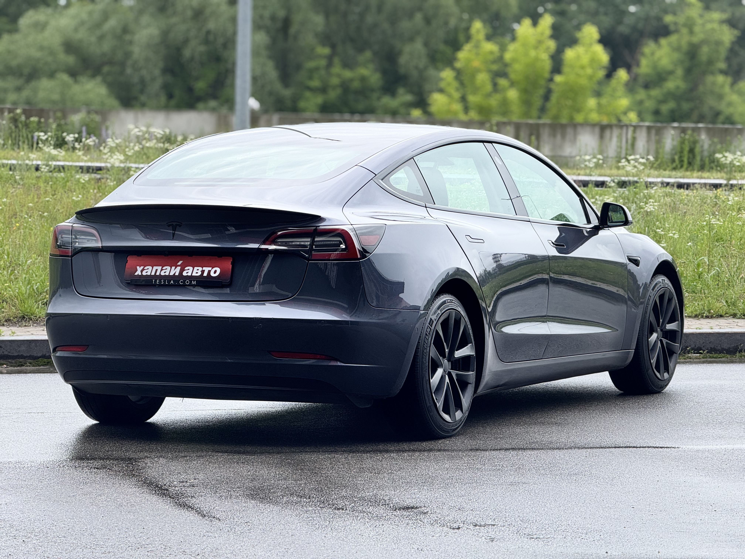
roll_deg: -1.4
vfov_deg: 12.3
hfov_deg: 16.4
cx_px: 372
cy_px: 280
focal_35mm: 120
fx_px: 2583
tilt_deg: -2.4
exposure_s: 1/700
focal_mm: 15.66
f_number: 2.8
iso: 50
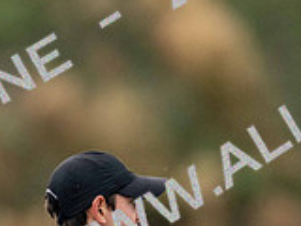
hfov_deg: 0.9
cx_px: 269
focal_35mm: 2089
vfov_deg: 0.7
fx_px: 18165
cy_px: 285
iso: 2800
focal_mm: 600
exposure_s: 1/2500
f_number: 4
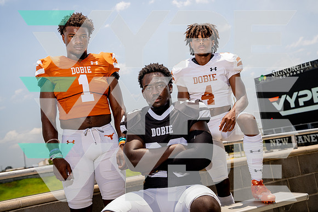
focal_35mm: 47
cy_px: 106
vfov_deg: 28.7
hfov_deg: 41.9
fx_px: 415
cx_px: 159
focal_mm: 47
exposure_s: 1/250
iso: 100
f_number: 7.1
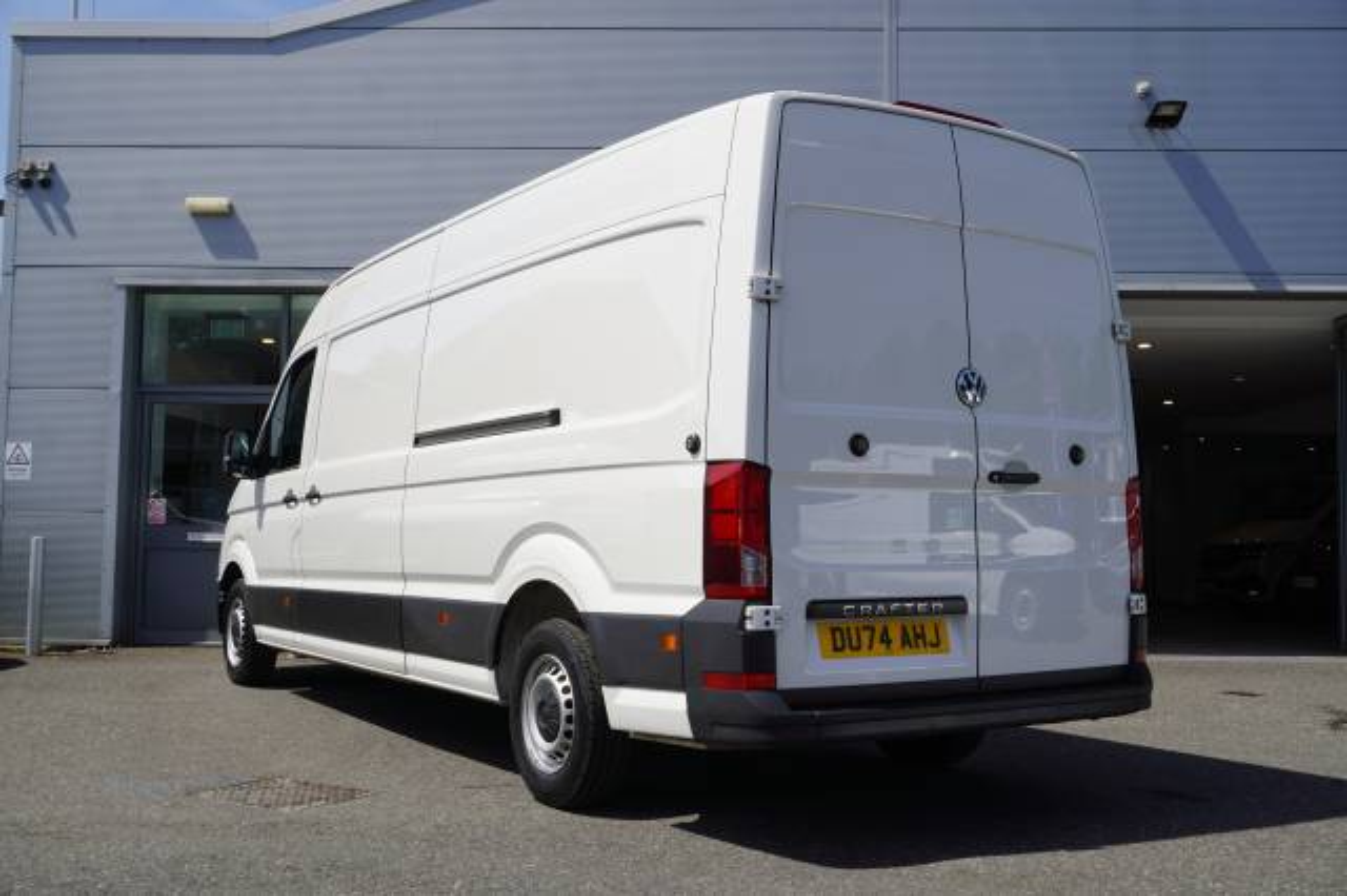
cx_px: 674
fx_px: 1346
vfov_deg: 36.8
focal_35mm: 36
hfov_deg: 53.2
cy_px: 448
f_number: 9
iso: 100
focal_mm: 24
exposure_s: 1/125
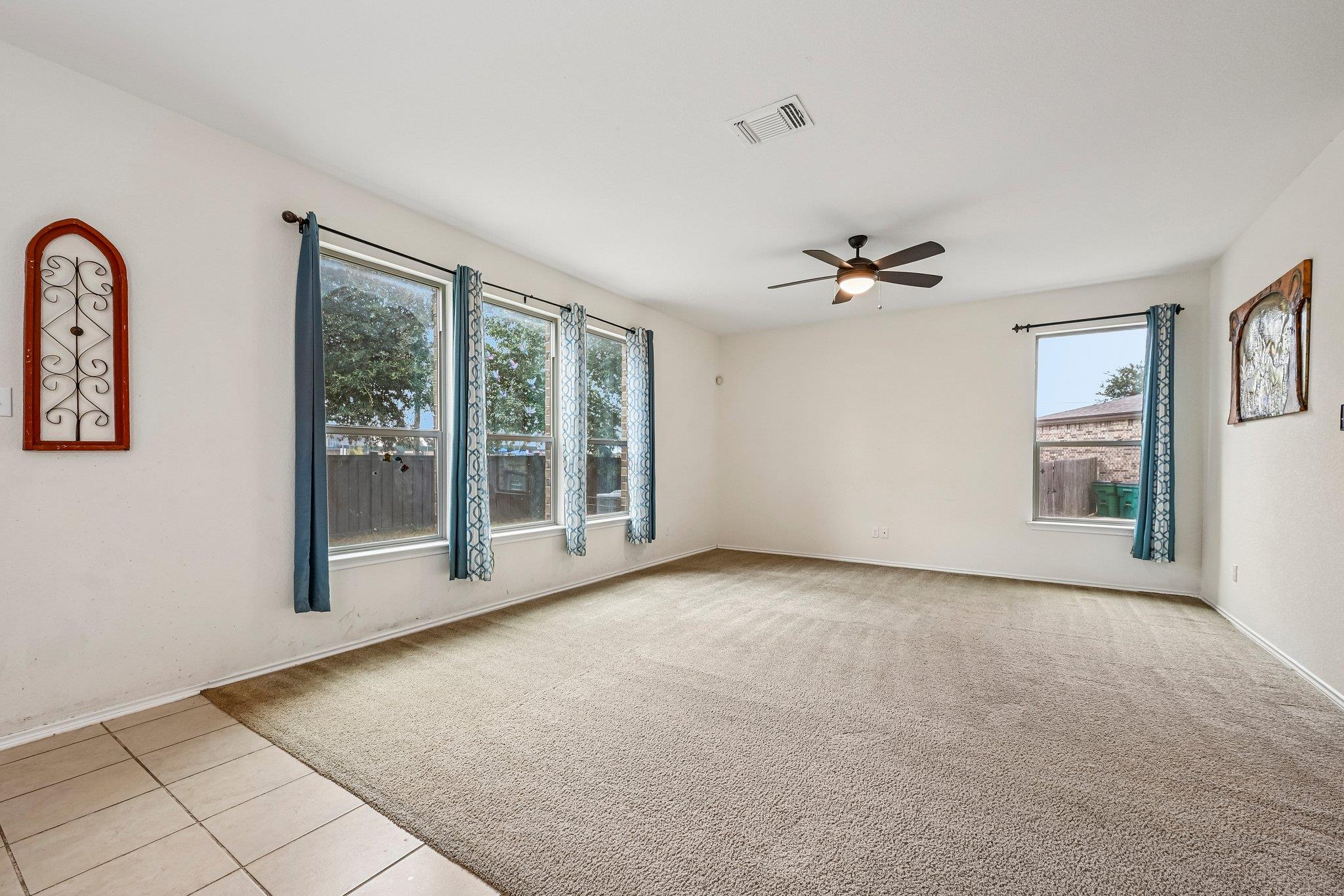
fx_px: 523
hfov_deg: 104.3
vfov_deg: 81.2
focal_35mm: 14
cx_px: 672
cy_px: 448
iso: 220
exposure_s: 1/15
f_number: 8
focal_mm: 14
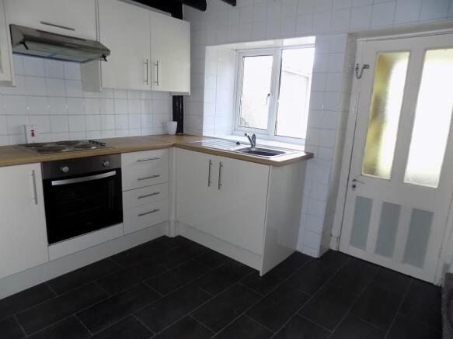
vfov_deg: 58.9
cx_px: 226
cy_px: 170
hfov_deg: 73.9
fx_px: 301
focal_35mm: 23
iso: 160
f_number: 3.1
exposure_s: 1/30
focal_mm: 4
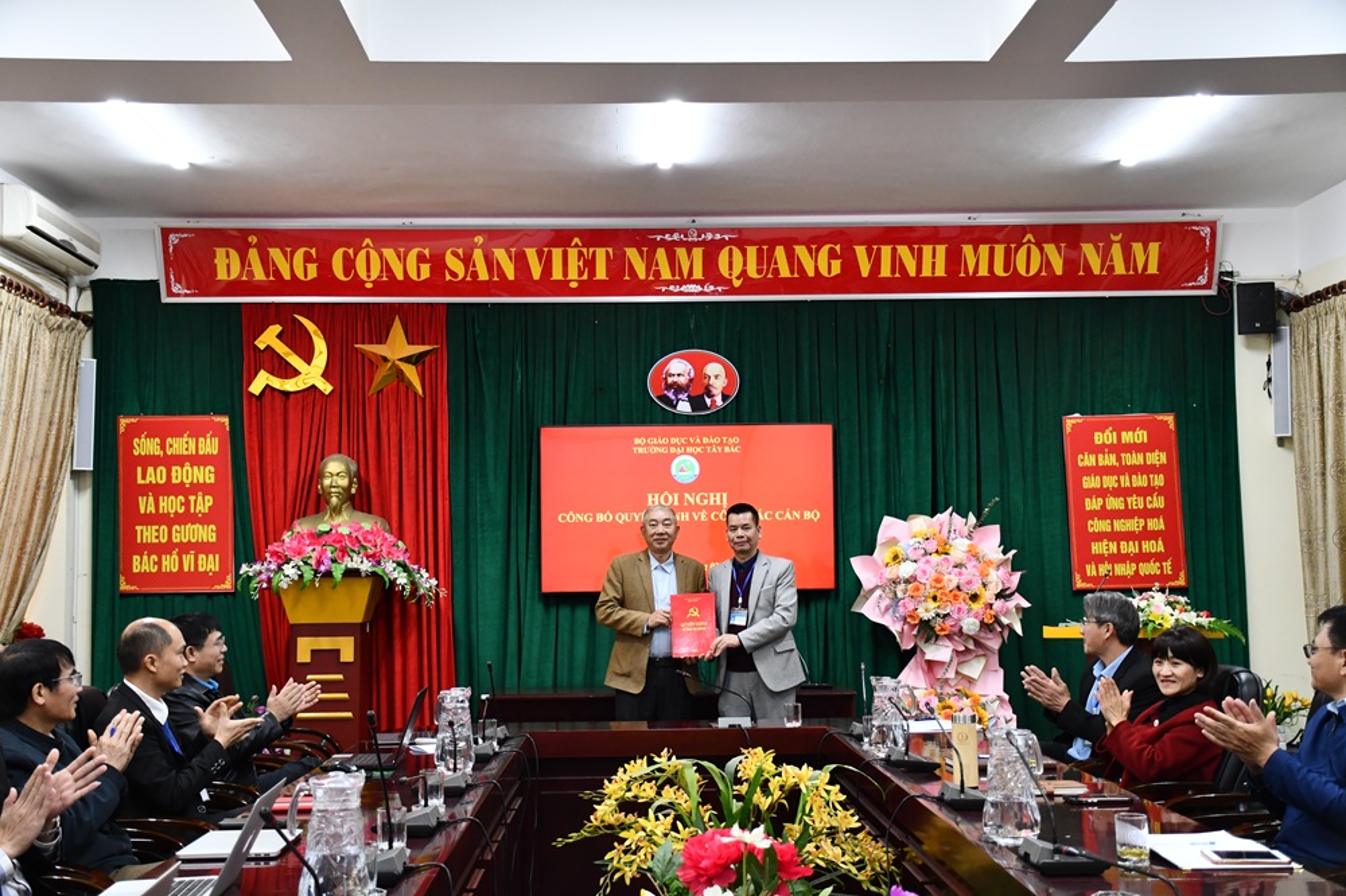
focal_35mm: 40
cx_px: 673
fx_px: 1495
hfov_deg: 48.5
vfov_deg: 33.4
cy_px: 448
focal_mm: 27
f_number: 4
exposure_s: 1/125
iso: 1800
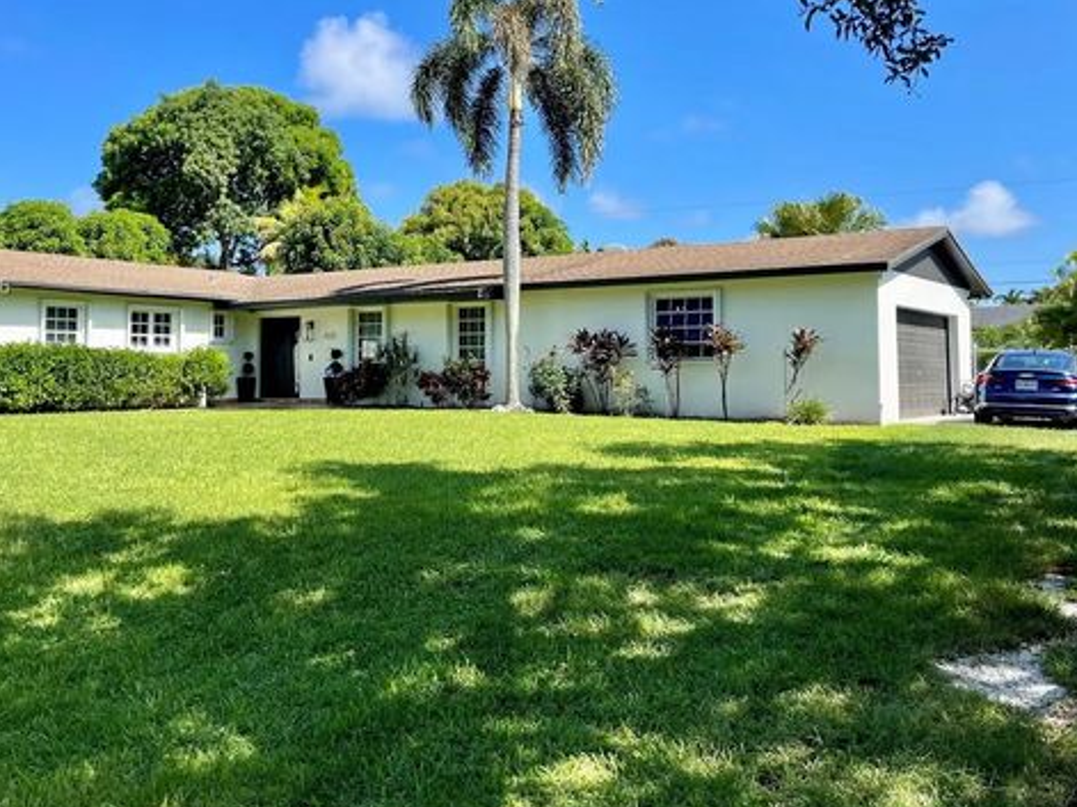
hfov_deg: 53.8
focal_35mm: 34
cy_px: 288
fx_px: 1058
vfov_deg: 41.4
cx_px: 457
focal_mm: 5.1
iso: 32
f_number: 1.6
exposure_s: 1/2203
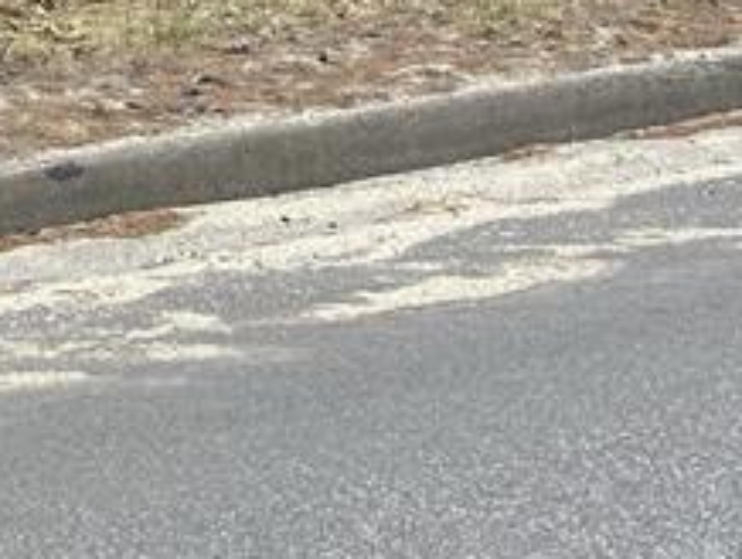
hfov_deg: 15.0
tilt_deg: +0.3
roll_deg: -0.3
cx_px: -368
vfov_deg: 11.5
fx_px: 2618
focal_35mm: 122
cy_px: -365
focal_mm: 5.1
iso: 32
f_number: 1.6
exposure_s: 1/1238
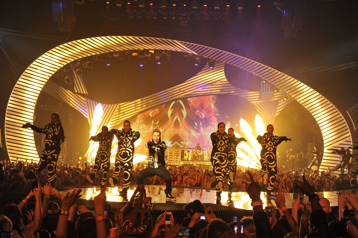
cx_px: 179
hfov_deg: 43.6
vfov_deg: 29.8
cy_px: 119
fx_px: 447
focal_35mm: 45
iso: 2000
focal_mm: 45
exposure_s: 1/320
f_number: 4
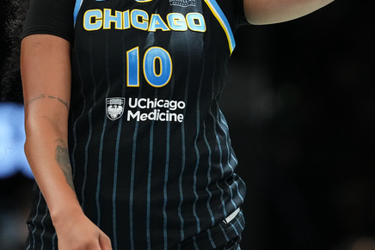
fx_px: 7335
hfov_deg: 2.9
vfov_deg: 2.0
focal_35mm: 704
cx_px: 175
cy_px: 88
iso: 4000
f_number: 2.8
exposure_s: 1/1250
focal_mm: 300
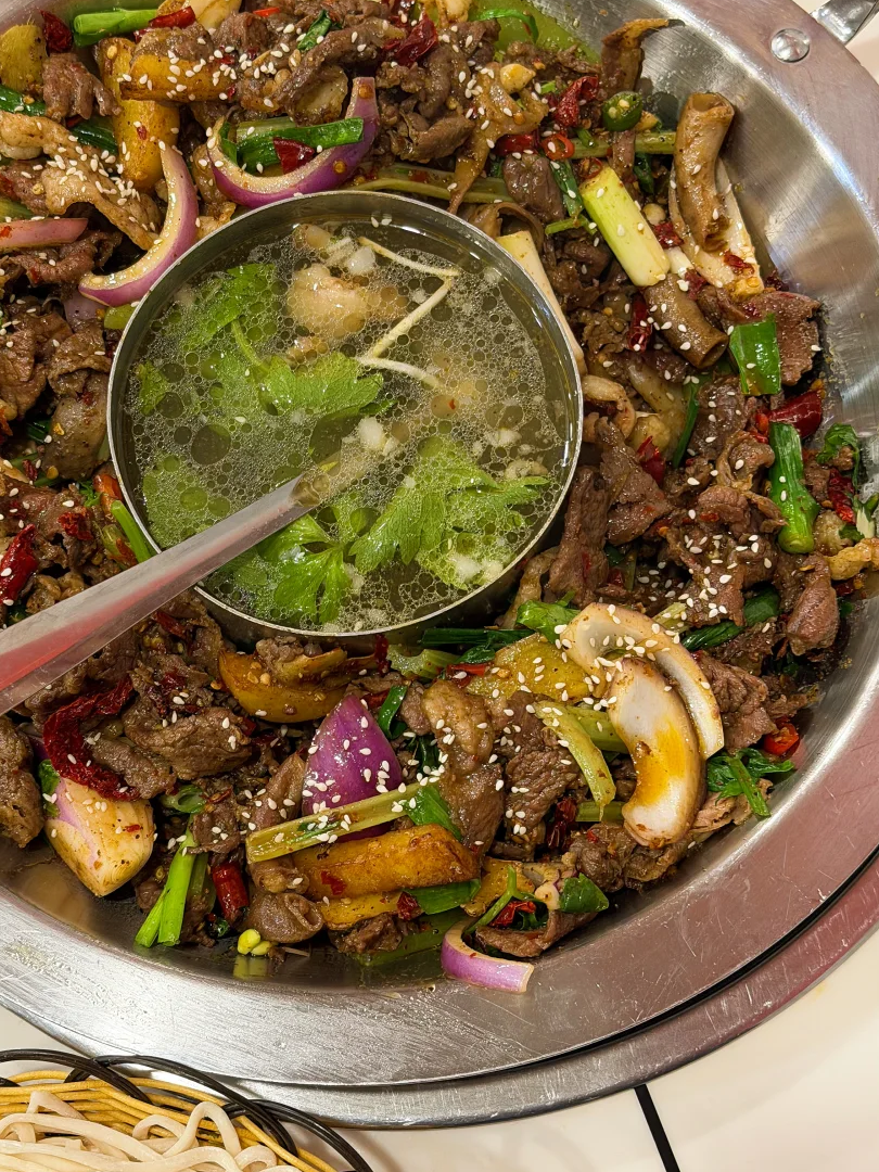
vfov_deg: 30.3
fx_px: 2167
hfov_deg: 22.8
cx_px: 300
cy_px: 626
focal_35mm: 64
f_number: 1.78
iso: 160
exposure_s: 1/50
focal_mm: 6.76
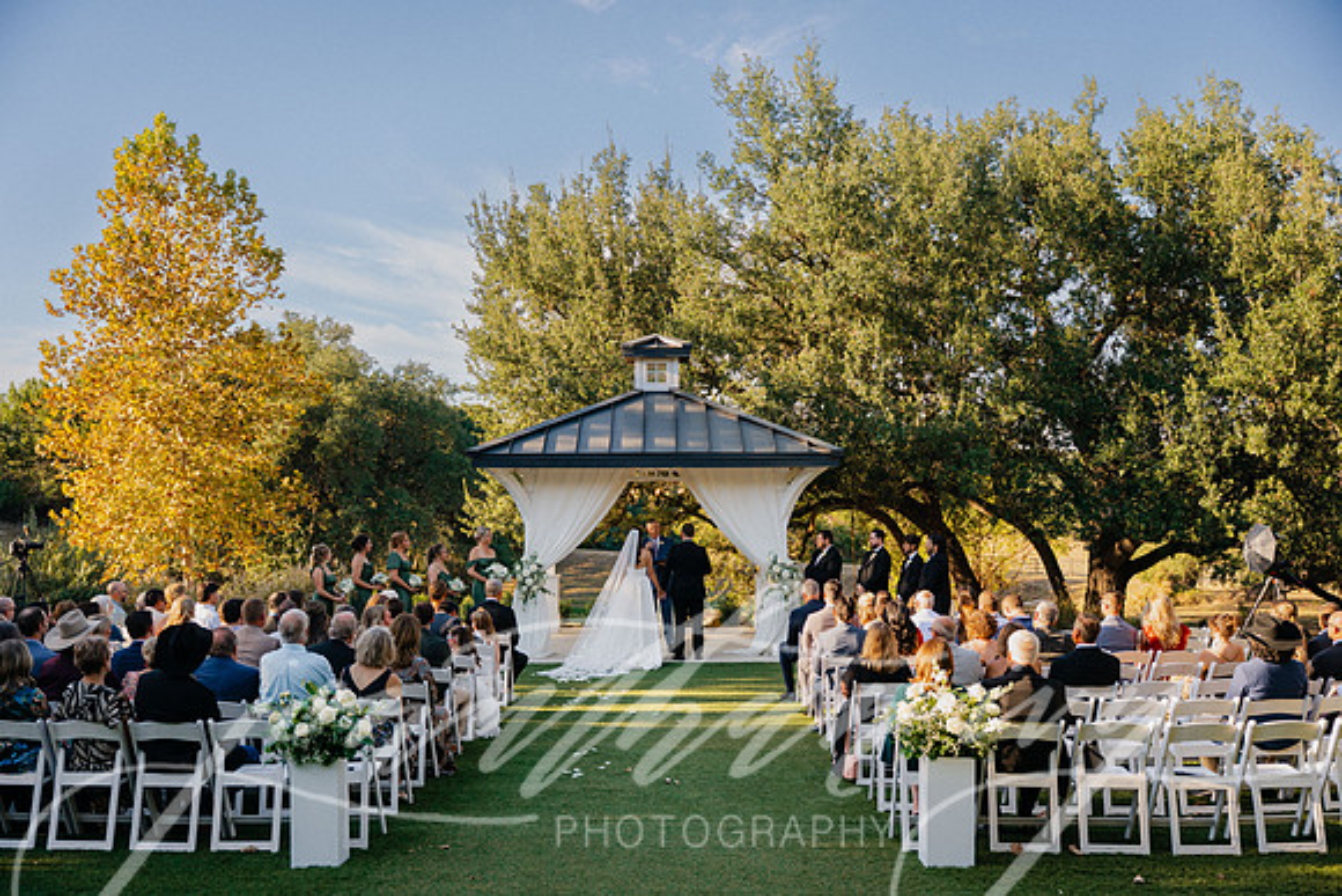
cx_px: 671
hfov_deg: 51.9
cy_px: 448
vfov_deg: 36.0
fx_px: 1380
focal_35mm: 37
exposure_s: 1/1250
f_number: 2.8
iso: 200
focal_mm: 37
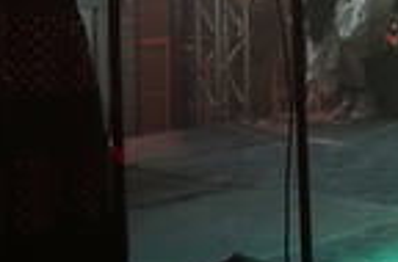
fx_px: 970
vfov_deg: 14.4
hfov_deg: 22.0
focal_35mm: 88
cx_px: 435
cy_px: -124
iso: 3200
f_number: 2.8
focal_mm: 28
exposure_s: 1/160
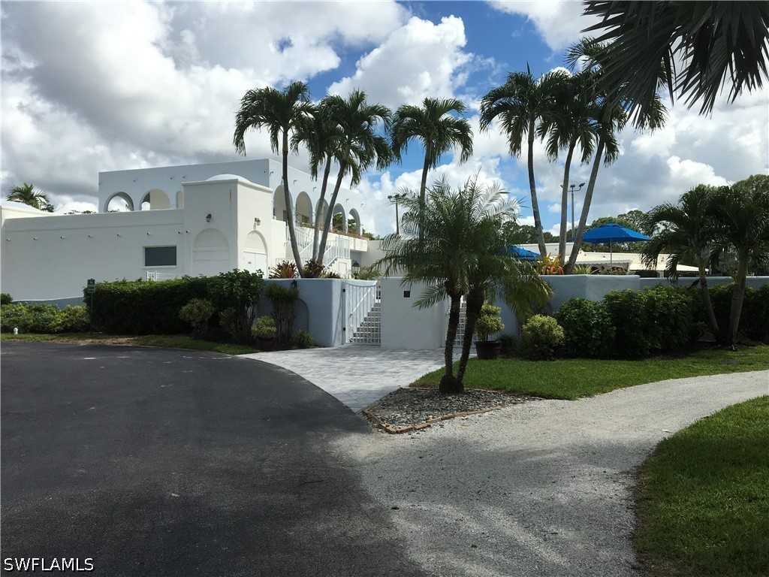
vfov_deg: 48.2
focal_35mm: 29
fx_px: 644
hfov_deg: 61.7
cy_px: 288
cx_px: 384
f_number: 2.2
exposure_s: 1/2959
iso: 25
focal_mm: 4.15
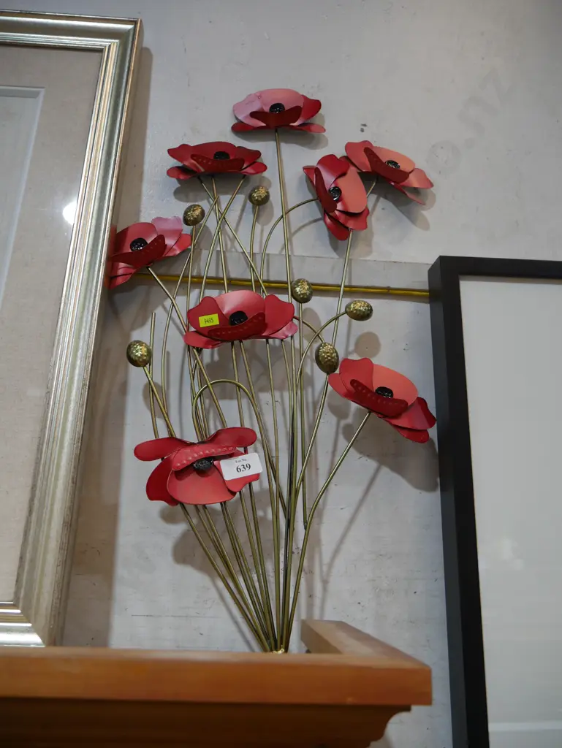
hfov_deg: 49.8
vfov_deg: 63.4
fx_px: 606
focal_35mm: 28
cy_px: 374
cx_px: 281
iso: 320
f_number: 3.5
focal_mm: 14
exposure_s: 1/60
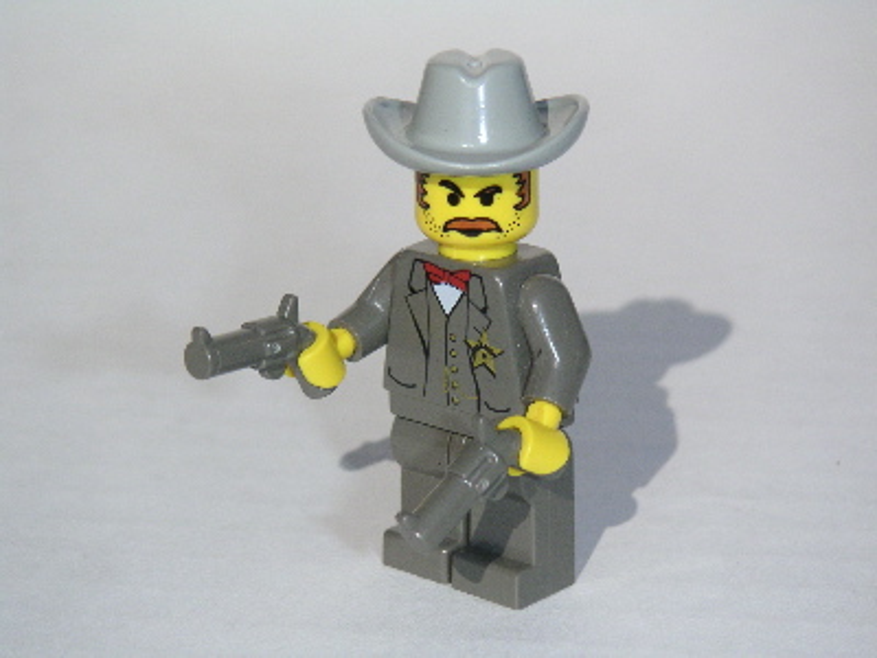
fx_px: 2812
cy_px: 329
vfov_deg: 13.3
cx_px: 438
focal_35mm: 111
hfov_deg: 17.7
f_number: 8
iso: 160
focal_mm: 17.1
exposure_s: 1/1000
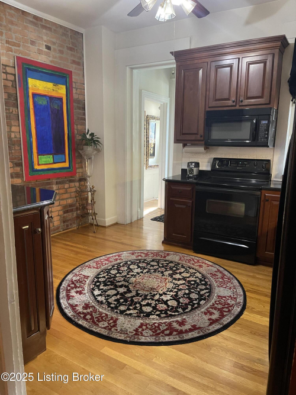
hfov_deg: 54.9
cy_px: 198
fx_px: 285
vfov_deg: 69.4
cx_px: 148
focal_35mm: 25
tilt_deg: -11.0
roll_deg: -0.7
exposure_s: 1/40
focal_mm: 5.1
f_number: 1.6
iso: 400
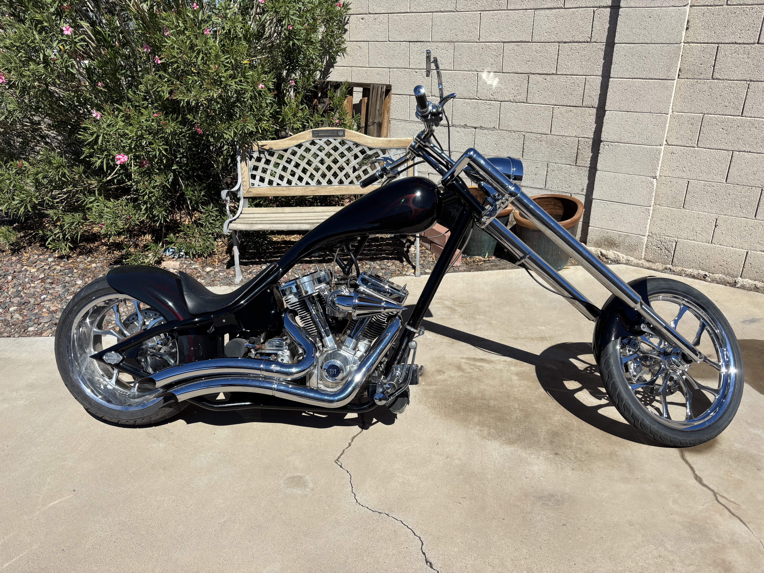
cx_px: 382
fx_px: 574
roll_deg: +0.4
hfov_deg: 67.3
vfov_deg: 53.1
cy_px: 286
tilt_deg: -23.7
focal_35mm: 26
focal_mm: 5.96
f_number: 1.6
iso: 50
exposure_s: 1/4630
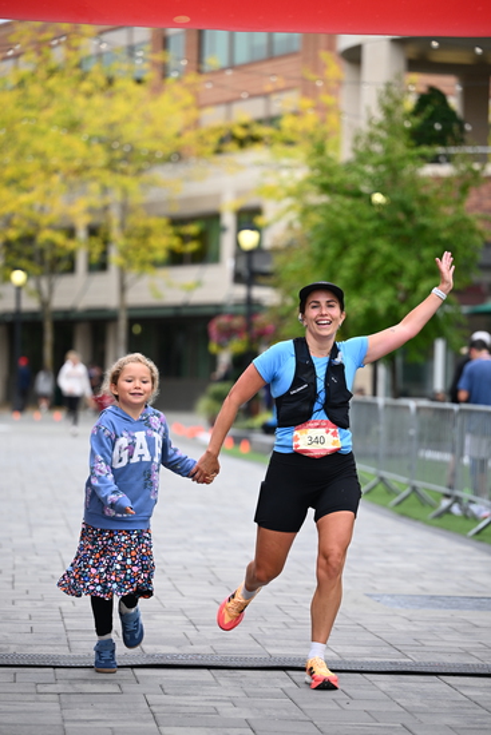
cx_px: 246
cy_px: 368
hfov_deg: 11.4
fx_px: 2453
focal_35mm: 120
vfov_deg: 17.1
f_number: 2.8
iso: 640
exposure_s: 1/2000
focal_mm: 120
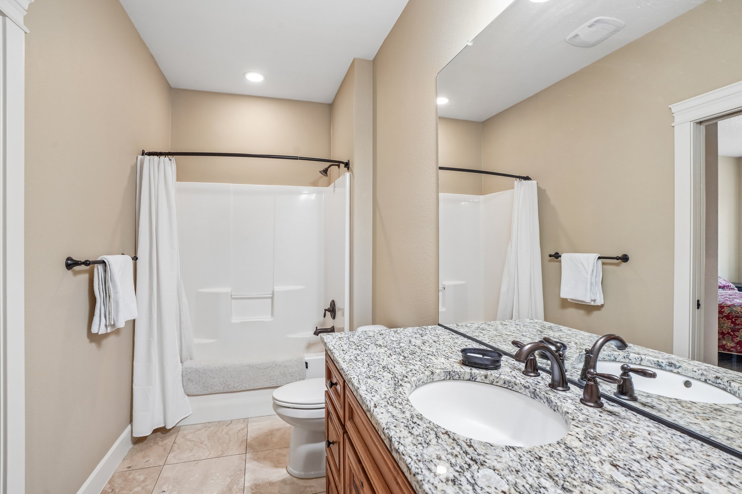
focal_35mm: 16
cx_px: 371
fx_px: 330
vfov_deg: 73.7
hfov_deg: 96.7
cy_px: 247
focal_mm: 16
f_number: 8
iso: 400
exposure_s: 1/8
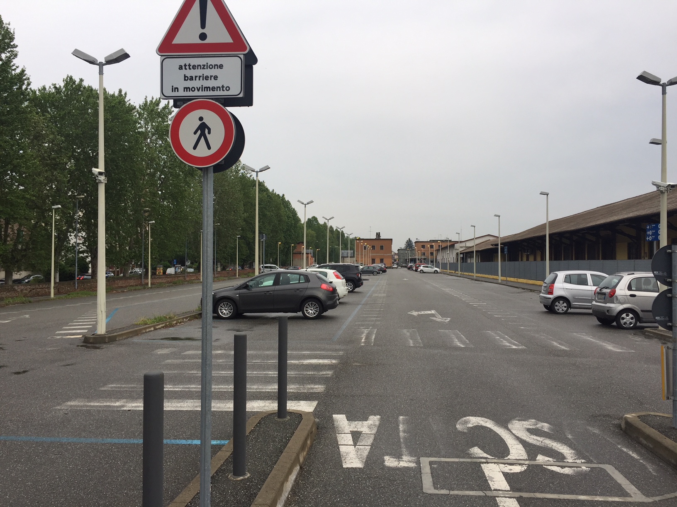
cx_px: 338
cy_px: 254
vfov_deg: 48.2
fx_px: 567
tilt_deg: +0.9
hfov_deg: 61.7
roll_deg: -0.9
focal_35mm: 29
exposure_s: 1/118
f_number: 2.2
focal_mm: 4.15
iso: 32
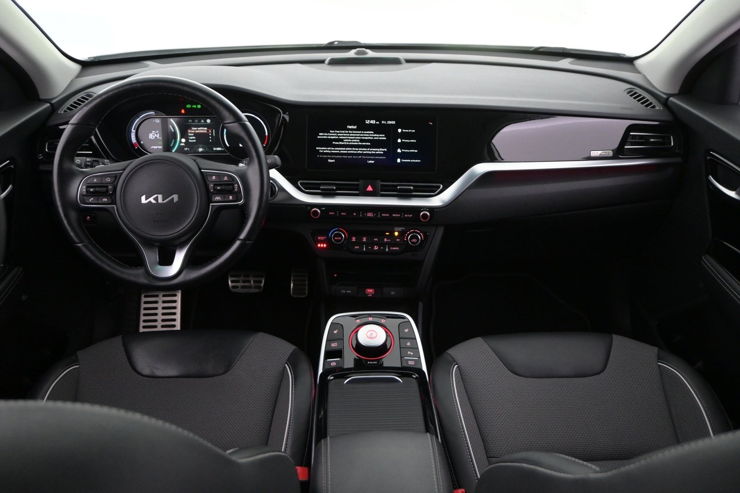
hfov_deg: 63.2
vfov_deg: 44.6
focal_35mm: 29
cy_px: 246
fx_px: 601
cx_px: 370
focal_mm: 19.5
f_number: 3.8
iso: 2500
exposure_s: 1/50
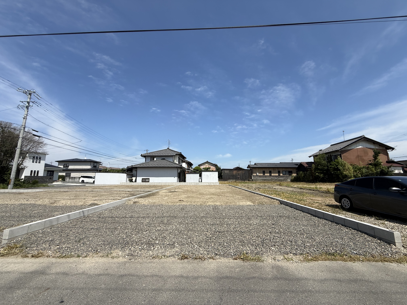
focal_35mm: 14
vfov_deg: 85.7
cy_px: 152
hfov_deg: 102.1
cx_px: 204
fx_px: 165
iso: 50
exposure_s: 1/2976
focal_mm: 2.22
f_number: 2.2
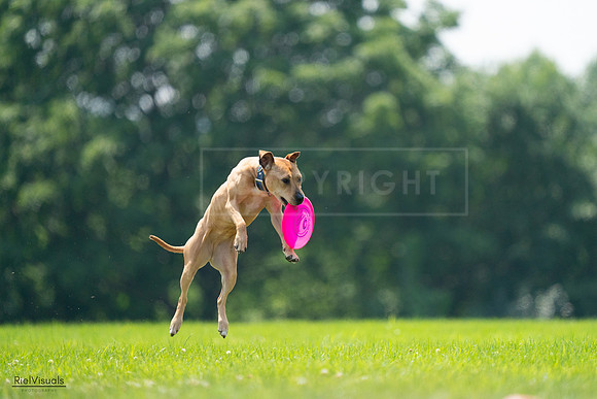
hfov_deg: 3.4
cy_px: 200
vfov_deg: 2.3
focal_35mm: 600
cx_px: 298
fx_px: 9952
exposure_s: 1/4000
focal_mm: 600
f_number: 6.3
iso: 2000
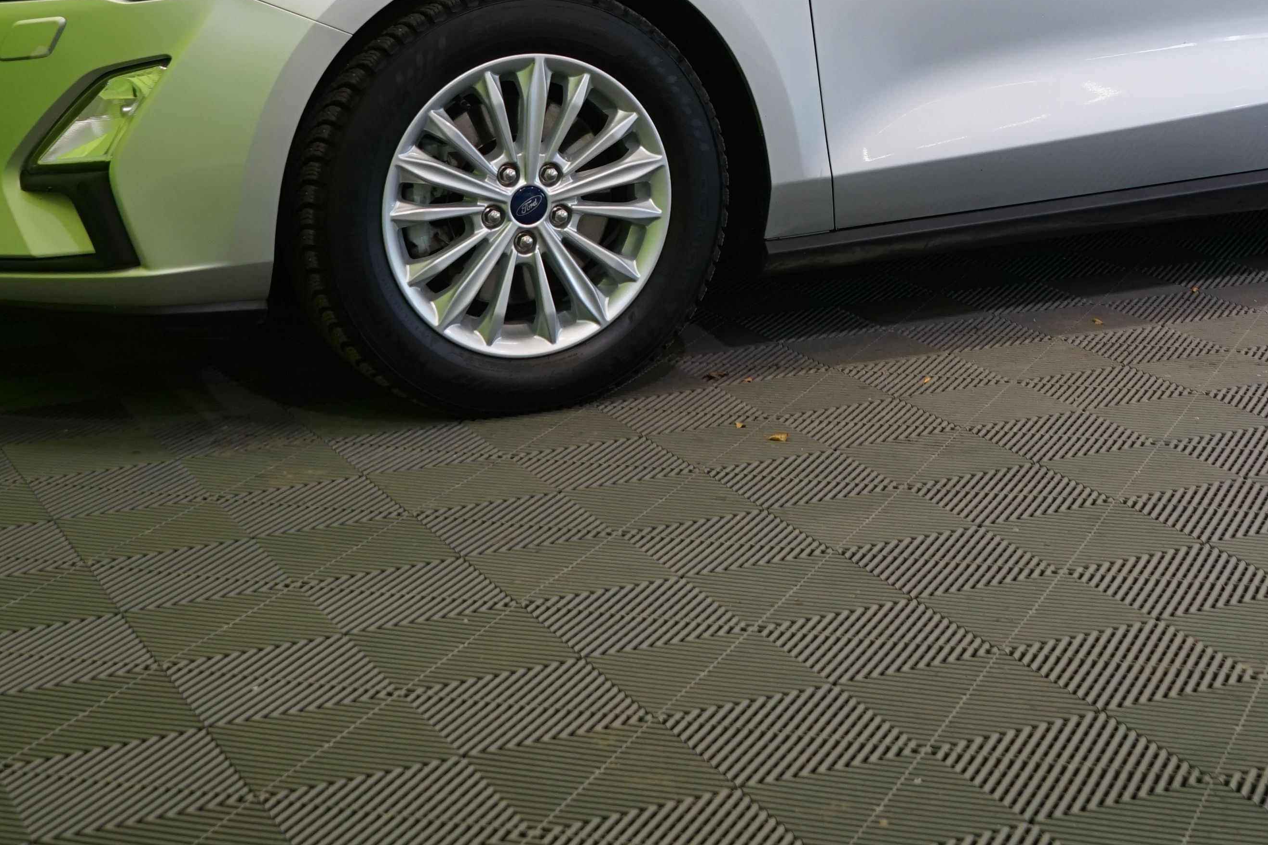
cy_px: -80
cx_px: 914
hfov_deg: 27.4
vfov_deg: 18.0
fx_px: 2571
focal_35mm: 73
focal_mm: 32
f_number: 6.3
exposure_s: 1/30
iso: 500
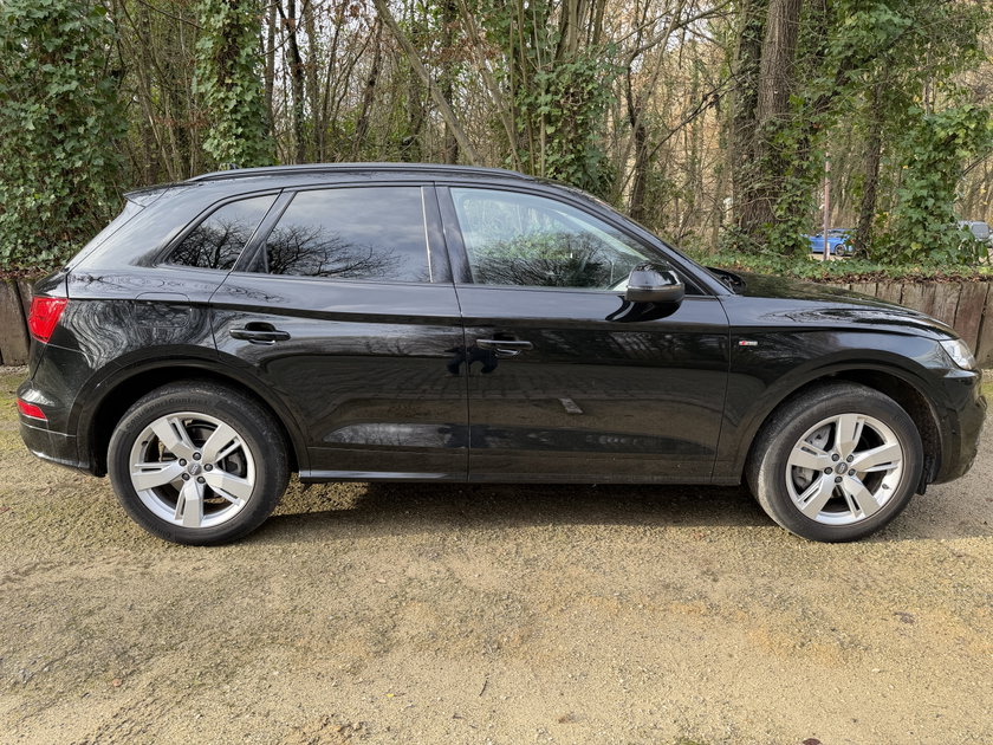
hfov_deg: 71.6
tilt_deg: -13.0
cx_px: 496
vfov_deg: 56.8
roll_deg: +1.0
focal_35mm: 24
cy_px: 372
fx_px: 688
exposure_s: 1/356
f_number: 1.78
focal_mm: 6.76
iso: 80
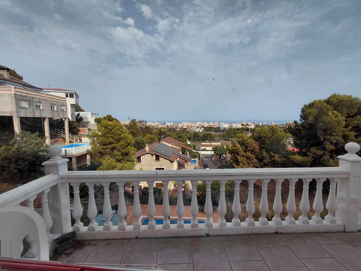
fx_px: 167
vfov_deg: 78.1
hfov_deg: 94.5
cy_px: 136
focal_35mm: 16
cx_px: 180
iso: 40
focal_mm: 1.64
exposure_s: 1/1720
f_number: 2.2
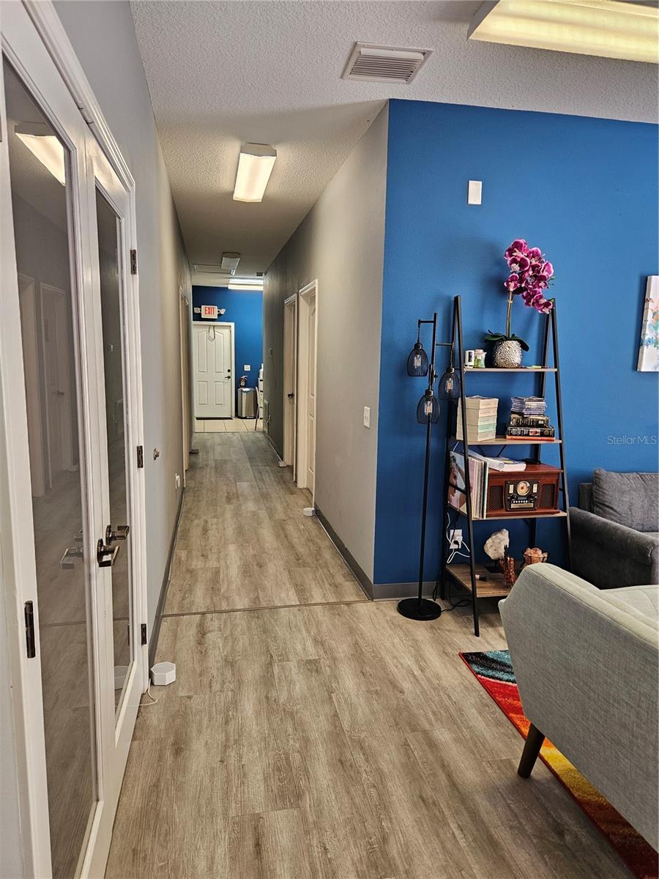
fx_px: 584
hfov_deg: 58.9
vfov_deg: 73.9
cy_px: 440
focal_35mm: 23
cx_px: 330
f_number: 1.8
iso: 160
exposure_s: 1/120
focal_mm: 5.4
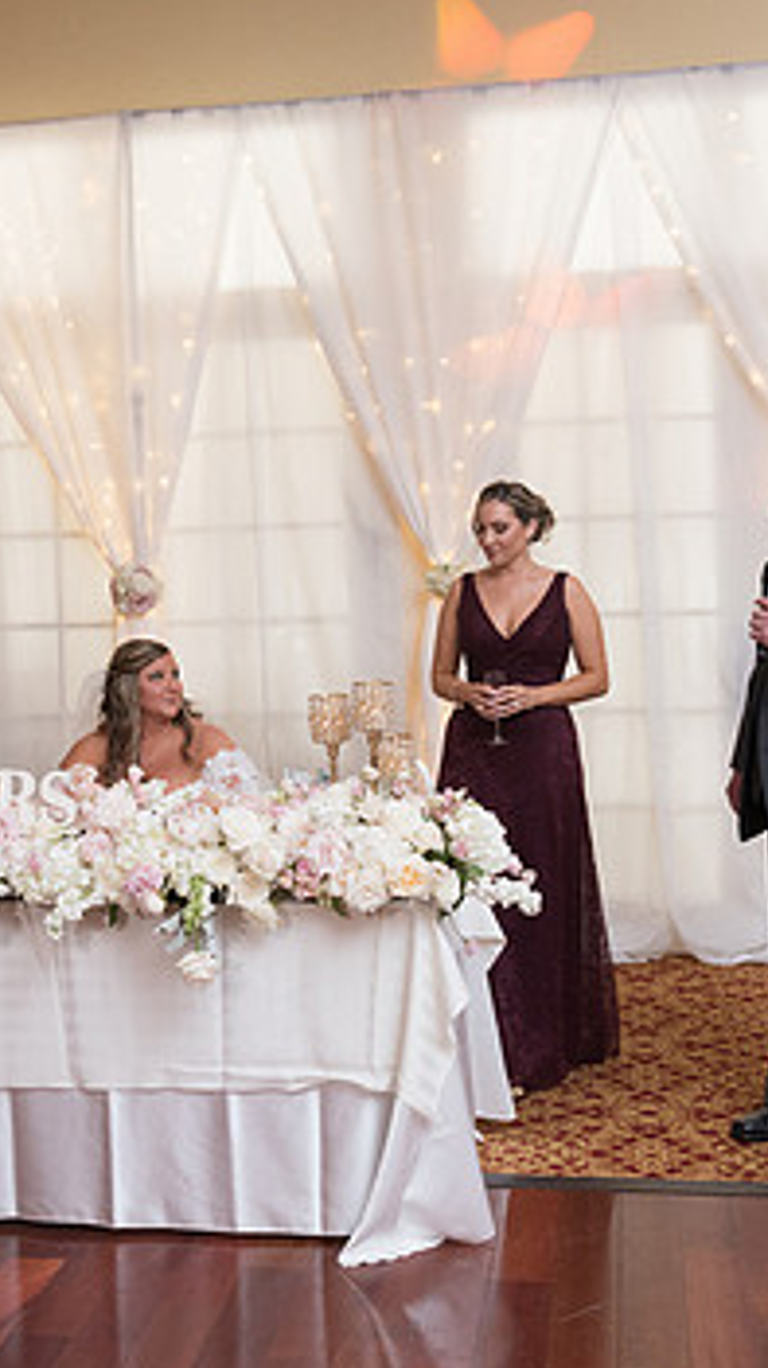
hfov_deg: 23.0
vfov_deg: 39.9
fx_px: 1886
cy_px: 645
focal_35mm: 52
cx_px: 285
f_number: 5
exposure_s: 1/125
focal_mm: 30
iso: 1400
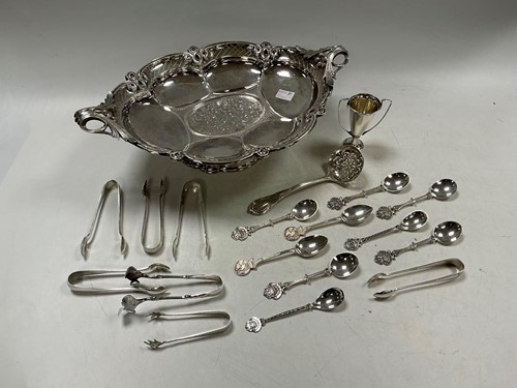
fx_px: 418
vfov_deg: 49.7
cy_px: 194
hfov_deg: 63.4
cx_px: 258
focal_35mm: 28
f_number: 1.8
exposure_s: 1/122
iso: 50
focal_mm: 3
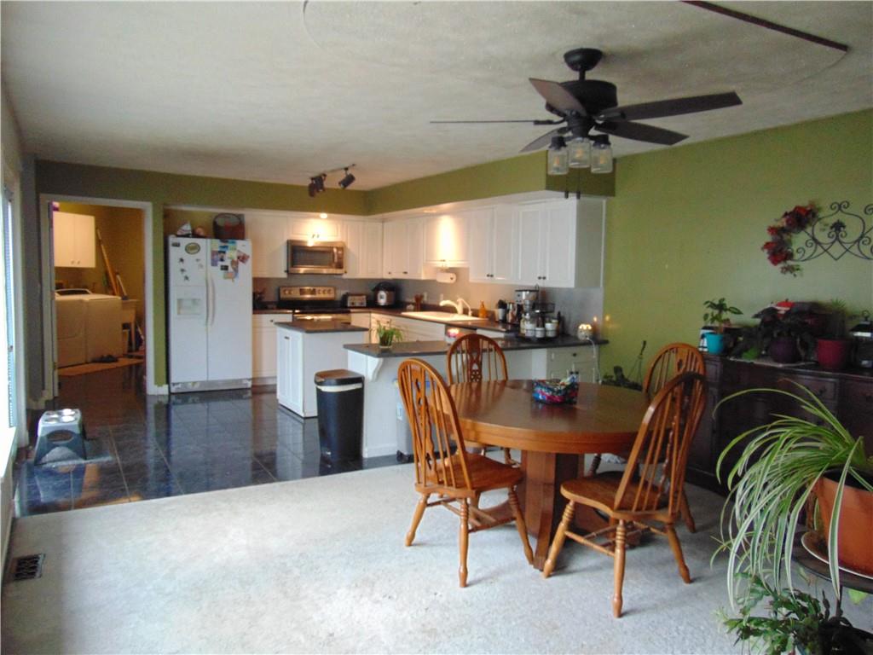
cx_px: 436
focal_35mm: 25
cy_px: 328
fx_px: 630
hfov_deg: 69.4
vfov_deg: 54.9
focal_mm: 4.5
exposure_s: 1/30
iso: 400
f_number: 3
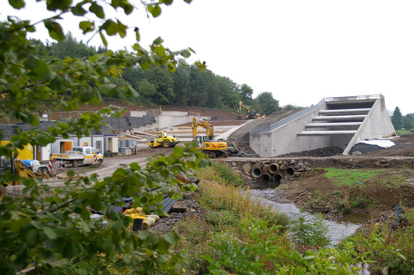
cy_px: 138
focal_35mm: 32
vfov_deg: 41.6
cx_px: 207
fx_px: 362
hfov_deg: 59.5
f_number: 4
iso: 200
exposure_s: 1/400
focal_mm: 21
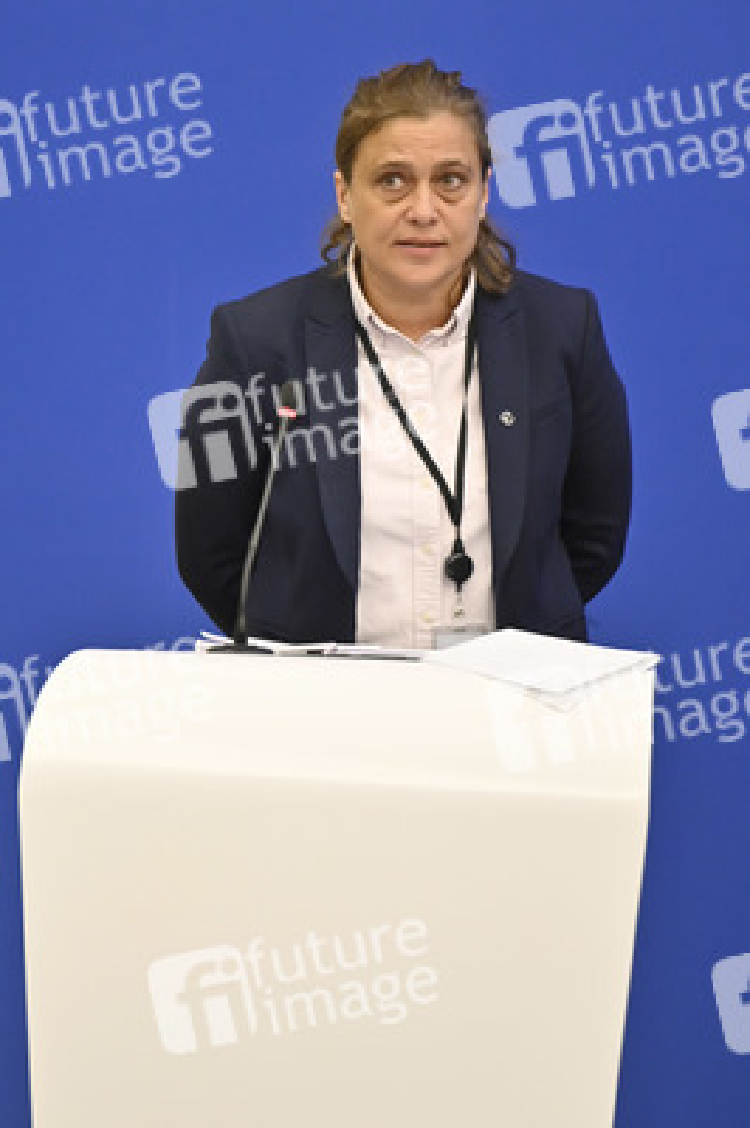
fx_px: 6260
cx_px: 375
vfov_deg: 10.3
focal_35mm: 200
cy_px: 564
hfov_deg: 6.9
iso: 2000
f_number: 2.8
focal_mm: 200
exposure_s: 1/320
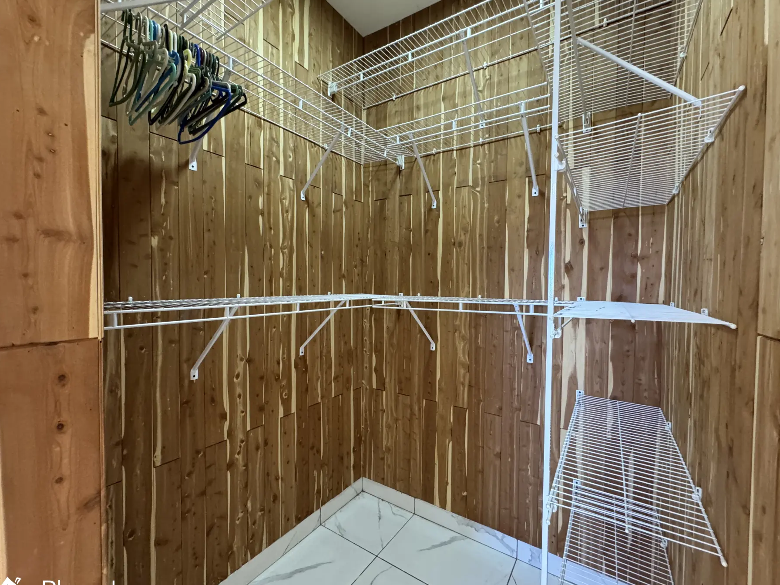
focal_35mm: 15
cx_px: 398
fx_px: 338
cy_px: 296
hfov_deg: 98.2
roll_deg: -0.3
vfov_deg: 81.7
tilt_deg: -1.7
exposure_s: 1/60
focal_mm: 2.22
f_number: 2.2
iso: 400
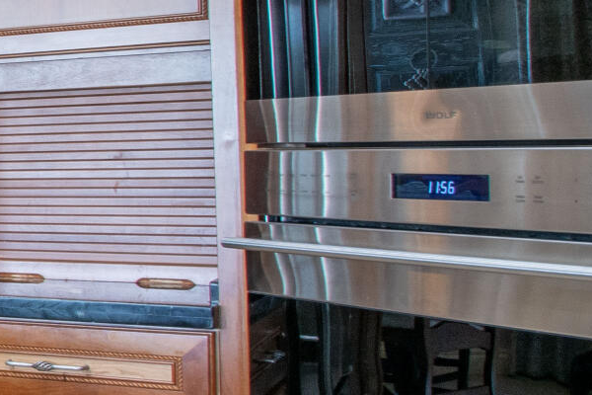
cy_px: 166
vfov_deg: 18.2
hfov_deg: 16.0
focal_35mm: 75
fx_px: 1233
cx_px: -758
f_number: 11
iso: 100
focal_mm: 10
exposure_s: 1/1.25
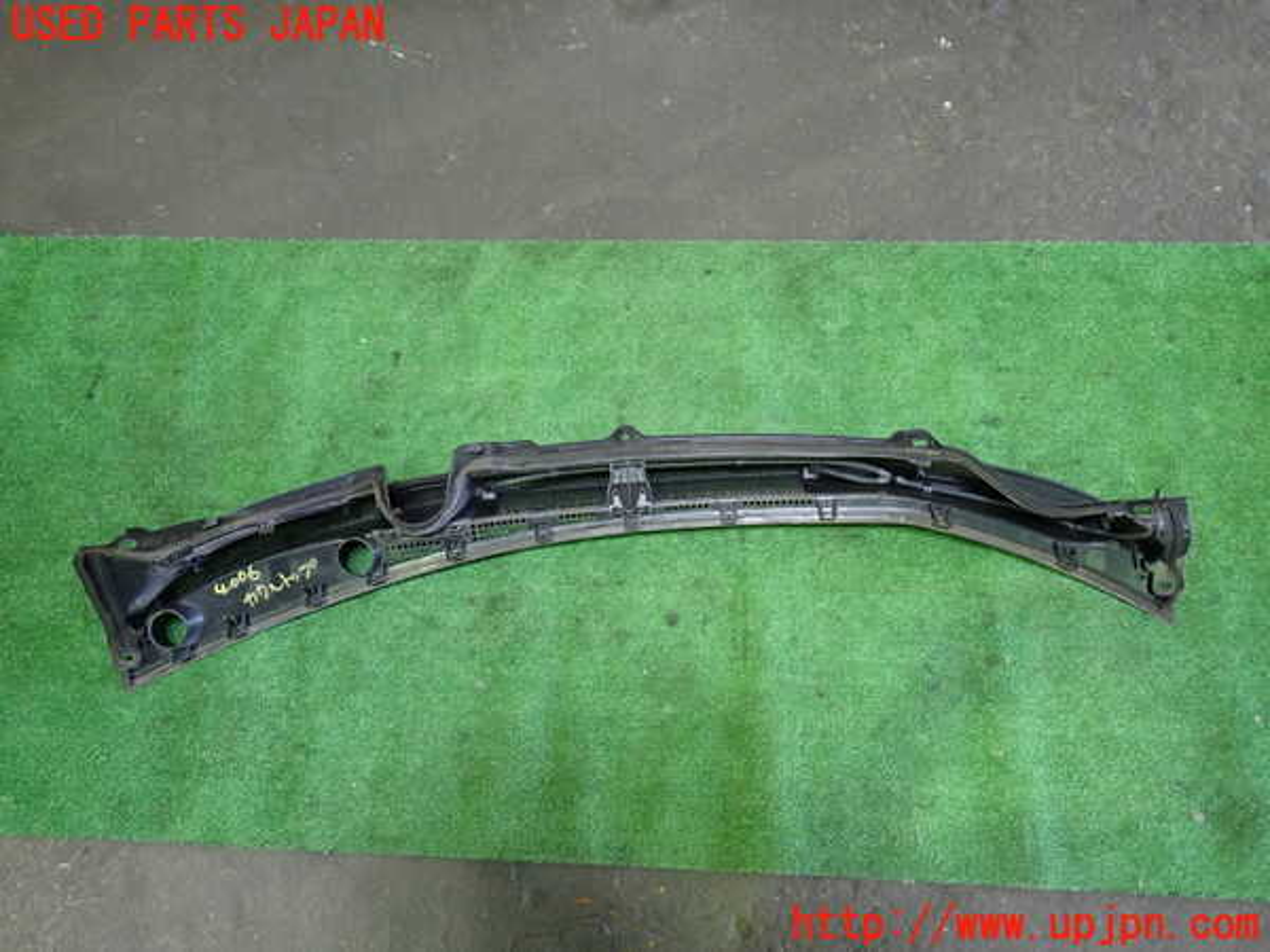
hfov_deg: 69.4
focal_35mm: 25
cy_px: 476
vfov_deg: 54.9
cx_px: 635
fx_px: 917
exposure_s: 1/30
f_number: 2
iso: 320
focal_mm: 4.5
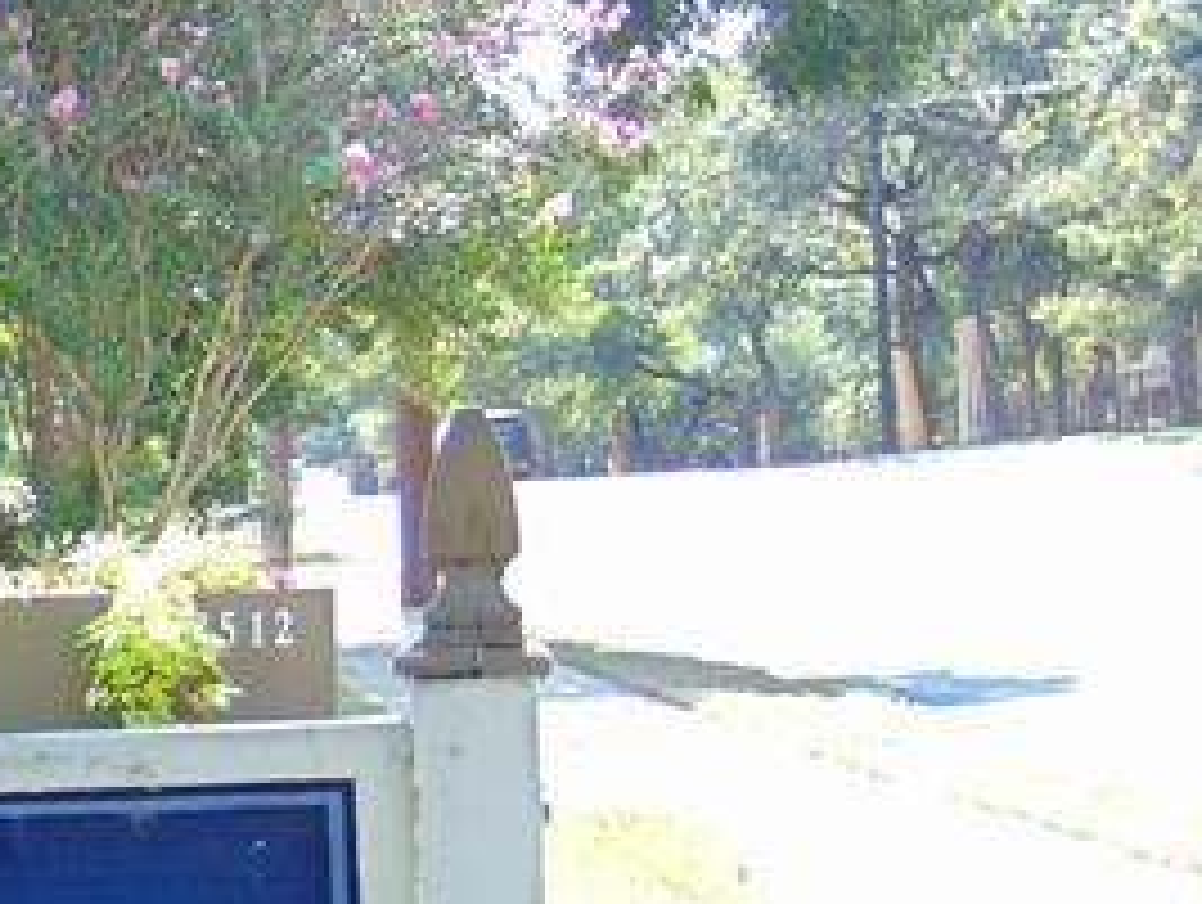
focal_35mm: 134
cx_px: -846
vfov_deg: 11.1
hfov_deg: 13.4
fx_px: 4659
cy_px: 697
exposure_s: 1/100
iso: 80
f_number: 3.2
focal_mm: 6.3
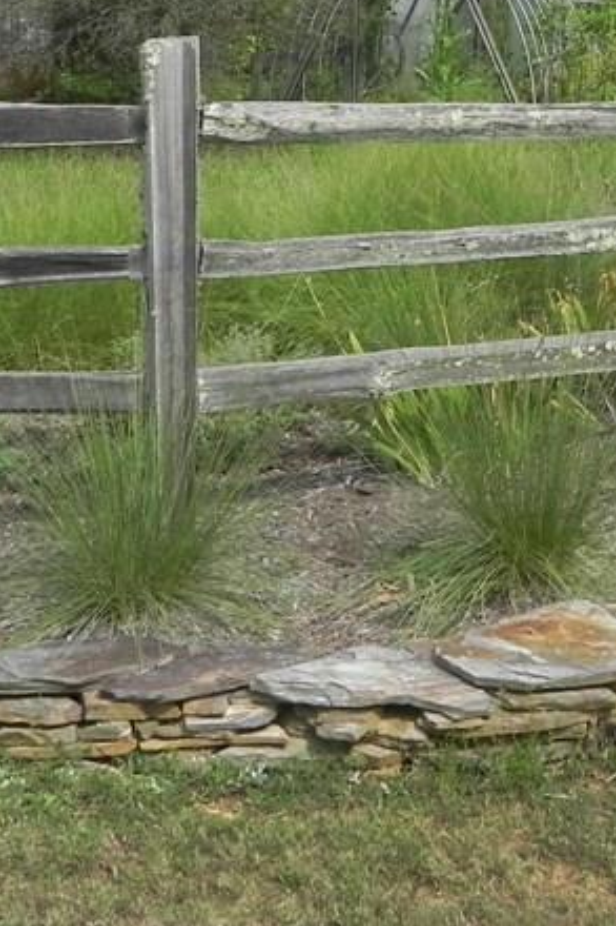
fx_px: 1618
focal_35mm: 63
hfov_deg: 21.3
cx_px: 481
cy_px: 187
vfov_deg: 31.1
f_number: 7.1
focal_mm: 4.6
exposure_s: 1/310
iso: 160
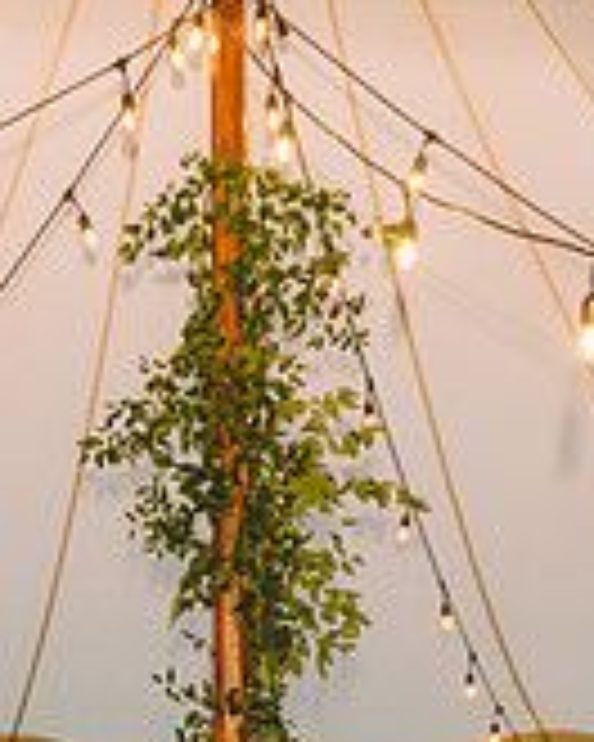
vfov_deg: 22.9
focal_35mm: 79
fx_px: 1736
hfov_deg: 19.3
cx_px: 153
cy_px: 782
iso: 500
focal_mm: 24
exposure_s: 1/200
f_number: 2.8
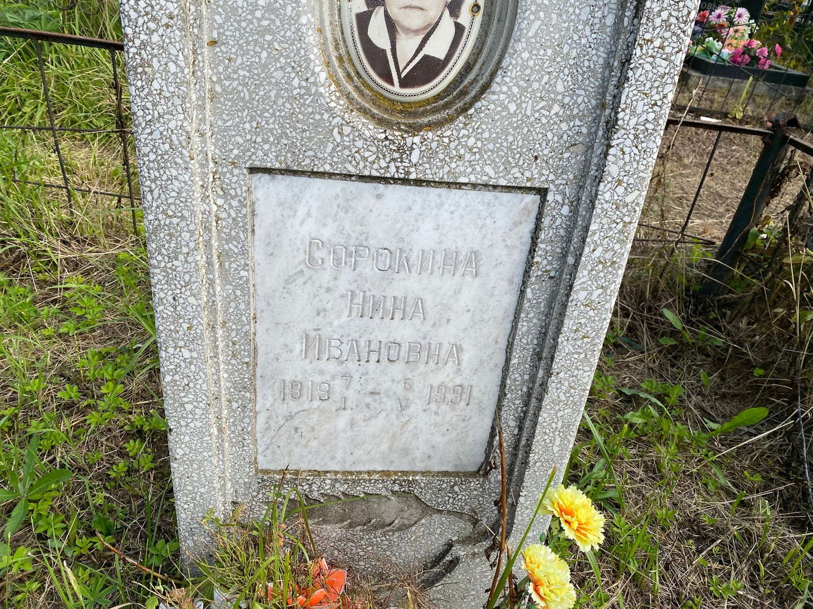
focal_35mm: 26
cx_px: 406
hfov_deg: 67.3
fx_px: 611
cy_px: 304
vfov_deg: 53.1
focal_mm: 4.25
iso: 32
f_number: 1.8
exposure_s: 1/1206
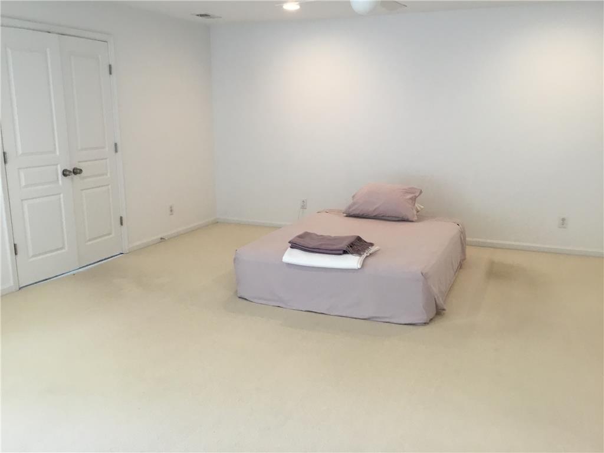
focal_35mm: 31
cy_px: 226
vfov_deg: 45.4
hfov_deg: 58.4
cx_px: 302
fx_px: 541
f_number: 2.4
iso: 64
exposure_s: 1/30
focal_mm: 3.3
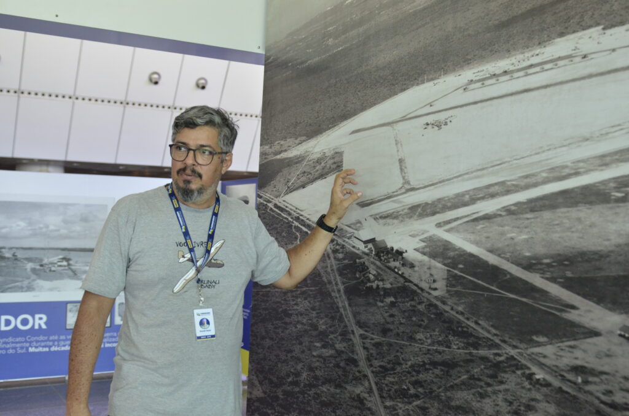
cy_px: 208
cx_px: 314
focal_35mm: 40
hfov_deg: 48.0
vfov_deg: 32.9
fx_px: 706
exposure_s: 1/125
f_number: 3.2
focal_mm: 27
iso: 1250
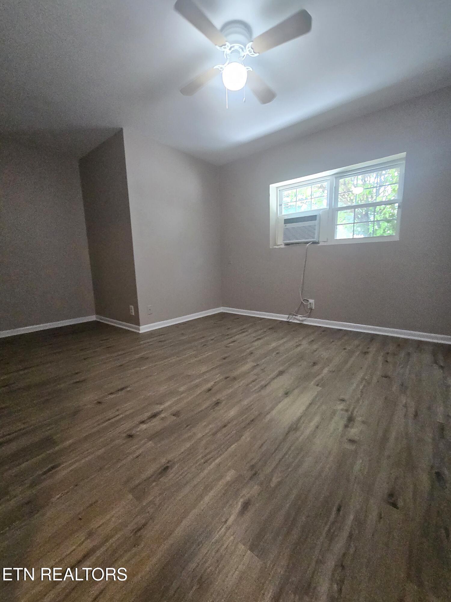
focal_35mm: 13
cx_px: 226
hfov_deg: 89.9
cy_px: 301
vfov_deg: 106.2
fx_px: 226
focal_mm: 2.2
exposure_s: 1/60.2
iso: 500
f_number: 2.2
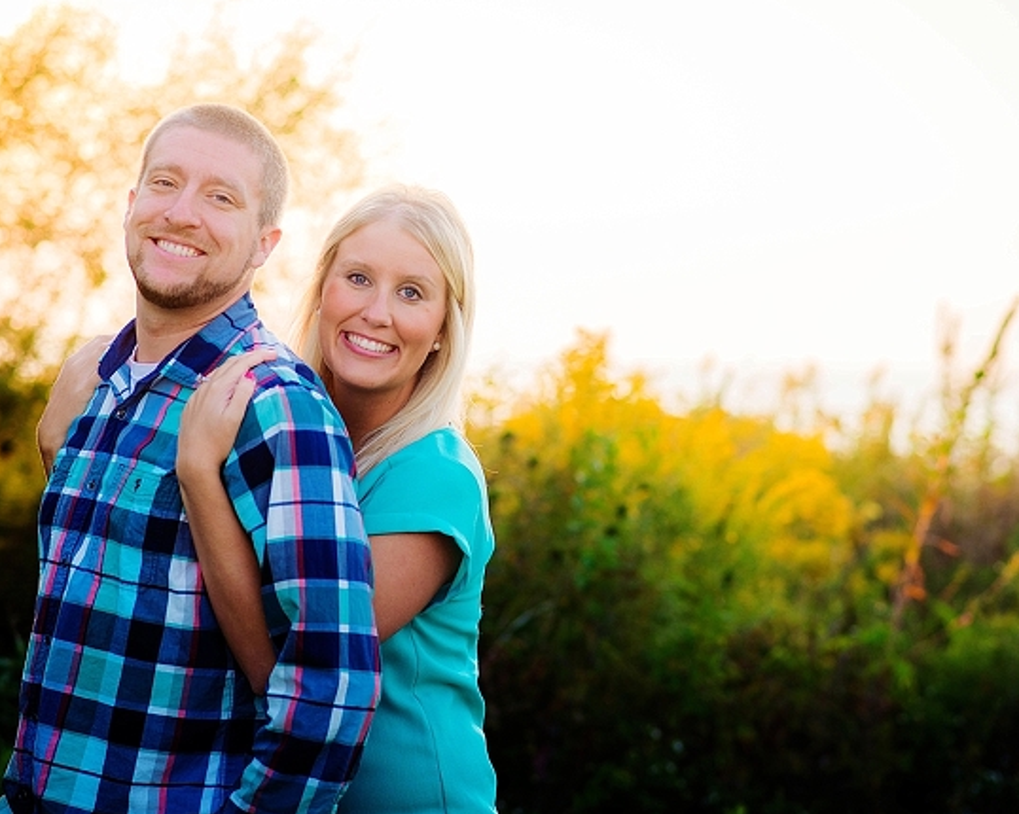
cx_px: 455
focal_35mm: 114
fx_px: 3437
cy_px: 370
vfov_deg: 13.5
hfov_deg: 16.9
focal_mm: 85
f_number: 3.2
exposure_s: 1/320
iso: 200
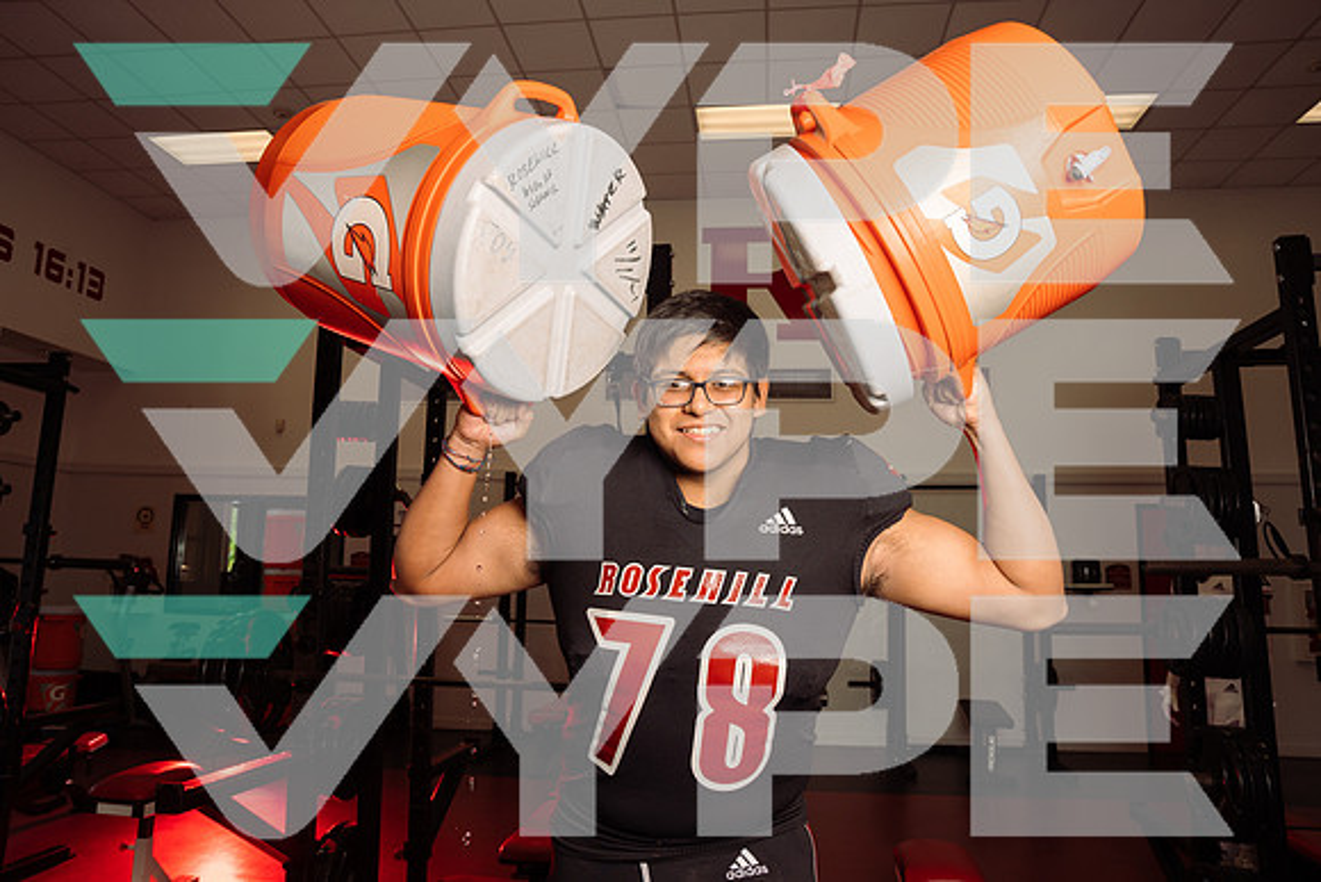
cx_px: 660
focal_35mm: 24
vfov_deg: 53.2
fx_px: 881
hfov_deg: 73.7
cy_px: 441
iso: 250
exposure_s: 1/250
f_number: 6.3
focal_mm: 24
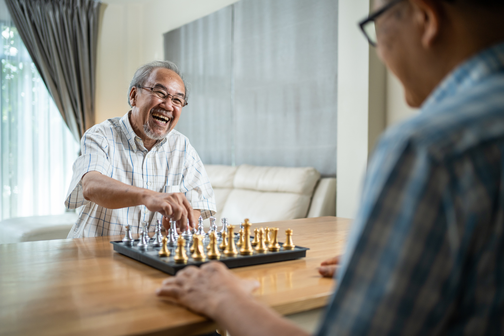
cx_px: 252
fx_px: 490
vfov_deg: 37.9
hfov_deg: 54.4
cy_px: 168
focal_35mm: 35
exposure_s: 1/250
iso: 320
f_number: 2
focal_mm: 35
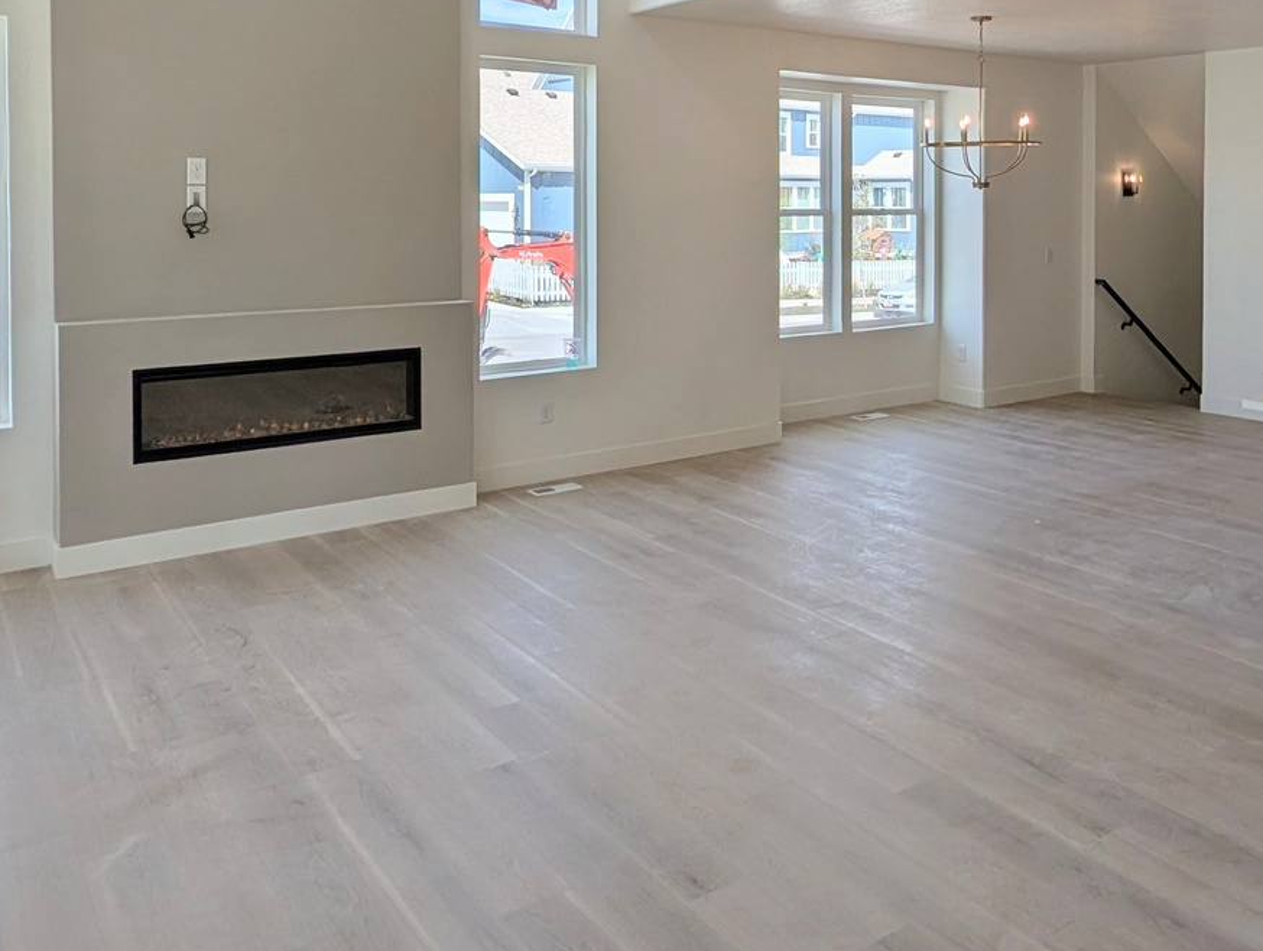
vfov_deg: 47.6
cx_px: 769
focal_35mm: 28
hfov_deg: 62.7
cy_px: 217
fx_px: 1023
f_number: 1.7
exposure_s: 1/1672
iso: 57
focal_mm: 2.02
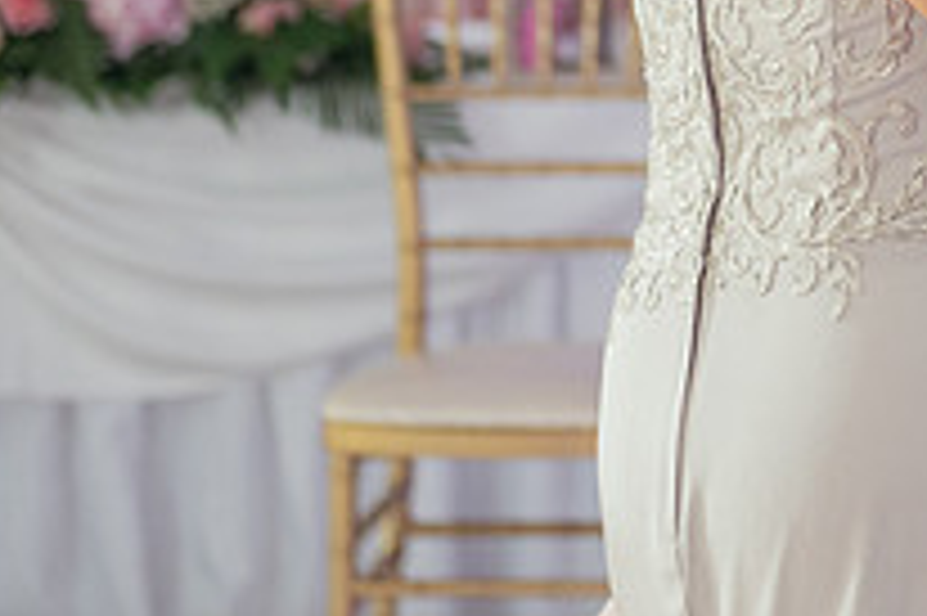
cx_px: 1076
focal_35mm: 234
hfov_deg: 8.7
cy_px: -290
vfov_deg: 5.8
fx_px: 6021
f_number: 2.8
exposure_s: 1/100
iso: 400
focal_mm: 70
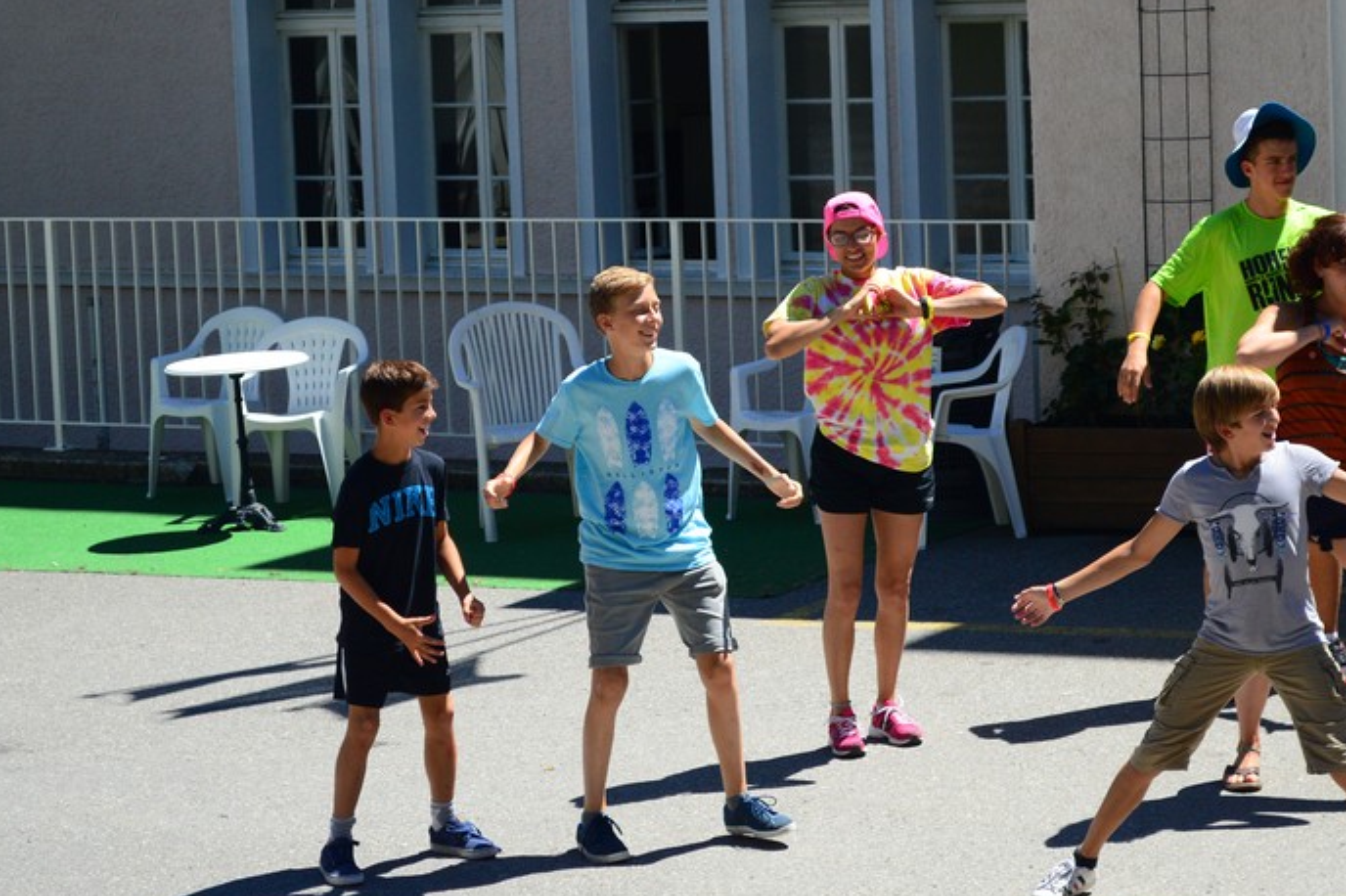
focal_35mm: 123
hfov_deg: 16.7
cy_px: 396
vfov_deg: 11.2
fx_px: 4587
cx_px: 822
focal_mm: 55
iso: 400
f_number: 5.6
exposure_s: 1/1000
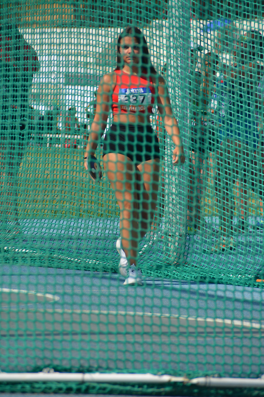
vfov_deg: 6.9
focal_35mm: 300
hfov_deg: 4.6
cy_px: 198
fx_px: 3300
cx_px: 132
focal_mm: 200
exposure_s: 1/2000
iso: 400
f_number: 6.3
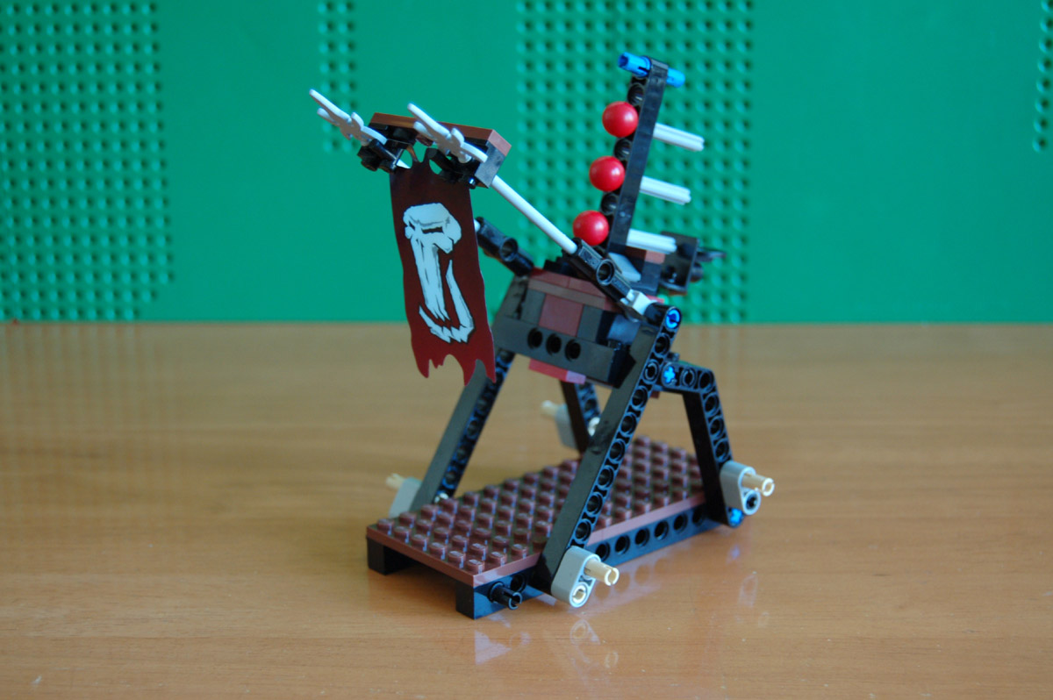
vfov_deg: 21.5
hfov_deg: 31.9
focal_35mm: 63
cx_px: 526
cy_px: 350
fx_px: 1841
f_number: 5.3
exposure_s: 1/20
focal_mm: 42
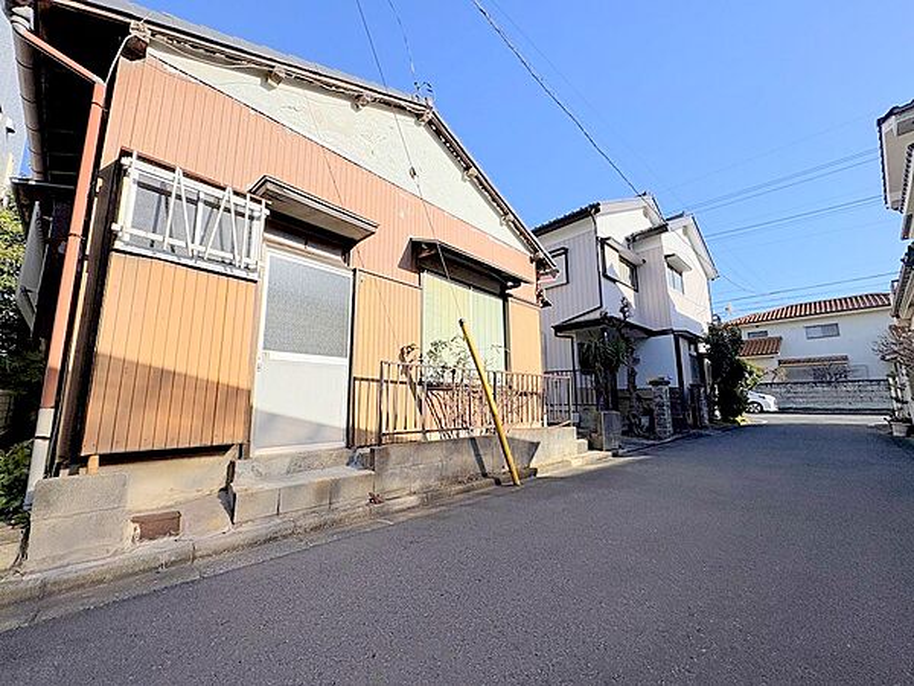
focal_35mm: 14
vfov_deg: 85.7
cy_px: 343
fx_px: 370
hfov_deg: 102.1
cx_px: 457
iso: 50
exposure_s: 1/2674
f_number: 2.2
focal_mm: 2.22
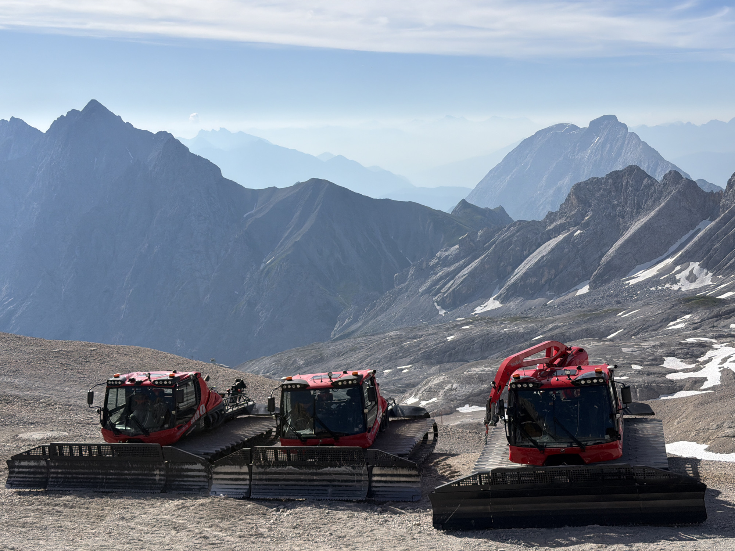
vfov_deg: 30.3
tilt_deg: -8.6
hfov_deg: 39.7
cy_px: 276
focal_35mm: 48
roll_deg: +0.5
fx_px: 1019
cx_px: 368
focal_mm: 6.76
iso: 80
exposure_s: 1/11364
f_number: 1.78
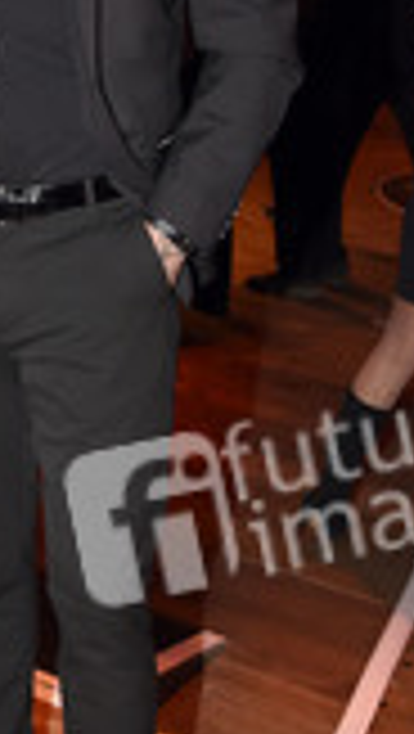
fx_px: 1499
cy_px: 275
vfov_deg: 27.4
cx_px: -112
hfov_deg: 15.1
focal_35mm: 77
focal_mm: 30
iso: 1250
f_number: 6.3
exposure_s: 1/60
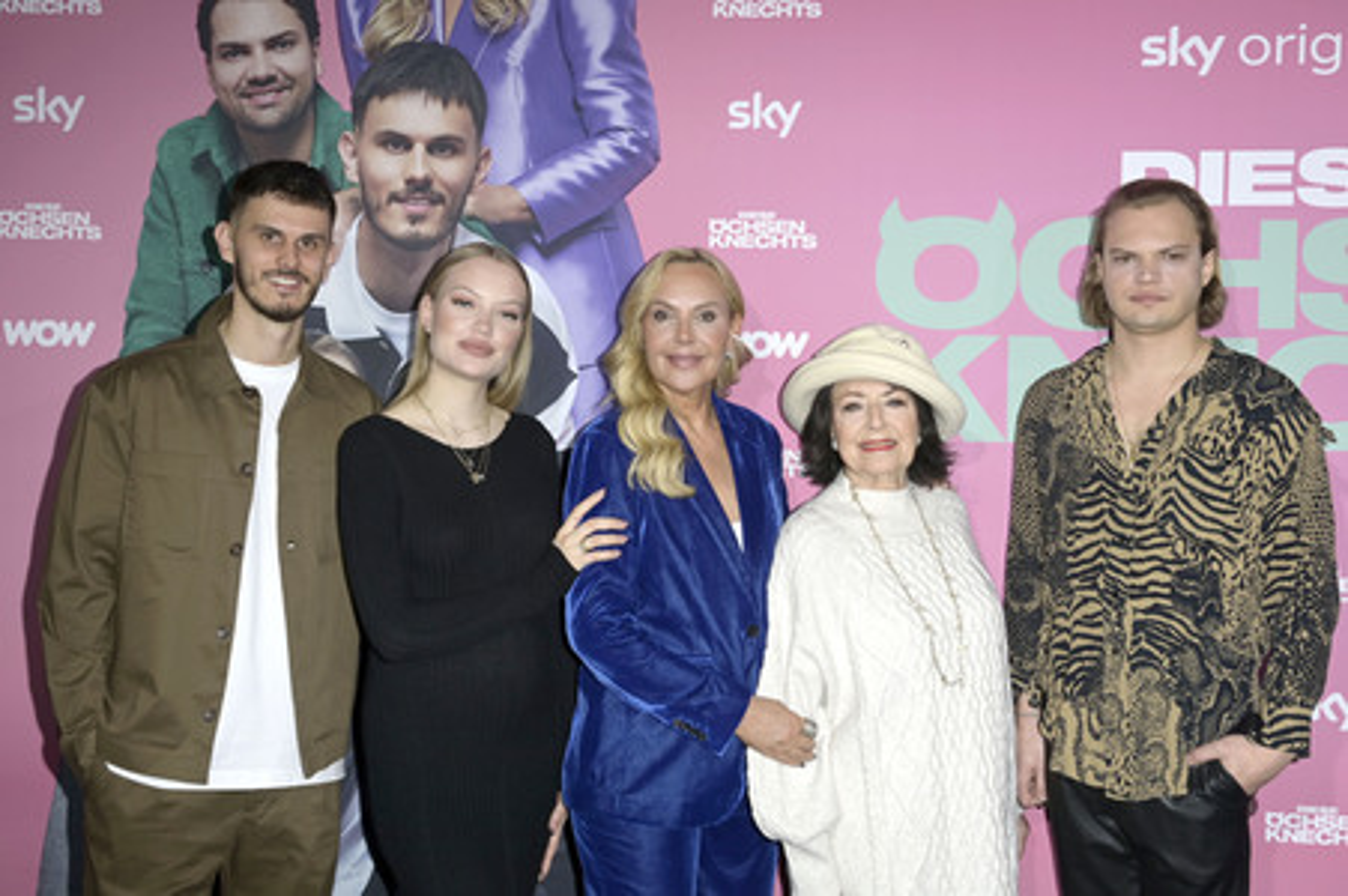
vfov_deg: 31.8
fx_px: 1571
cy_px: 448
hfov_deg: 46.4
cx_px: 674
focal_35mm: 42
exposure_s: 1/200
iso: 400
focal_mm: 42
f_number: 5
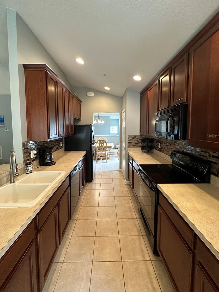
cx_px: 108
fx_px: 127
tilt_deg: -3.7
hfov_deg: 81.7
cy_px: 136
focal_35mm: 15
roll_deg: -1.3
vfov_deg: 98.0
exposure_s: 1/60
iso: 200
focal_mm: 2.22
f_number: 2.2
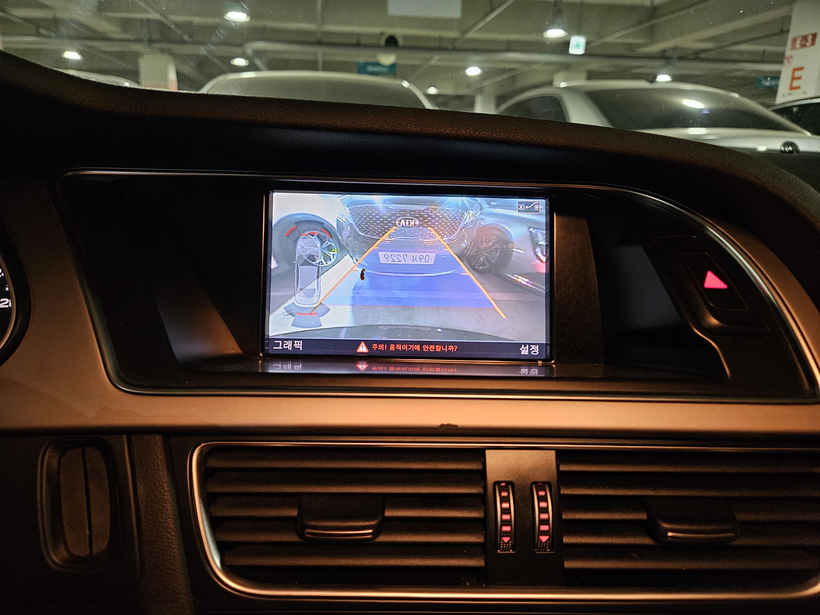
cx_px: 410
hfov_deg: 73.9
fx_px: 545
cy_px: 308
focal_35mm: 23
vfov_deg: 58.9
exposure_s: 1/61
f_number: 1.8
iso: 800
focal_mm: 5.4
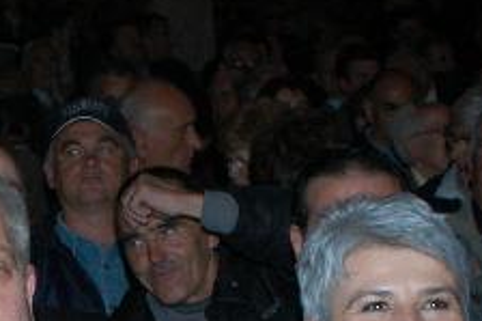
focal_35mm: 150
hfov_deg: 13.4
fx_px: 2007
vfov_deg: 8.8
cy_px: 558
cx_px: -37
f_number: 5.6
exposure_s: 1/60
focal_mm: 28
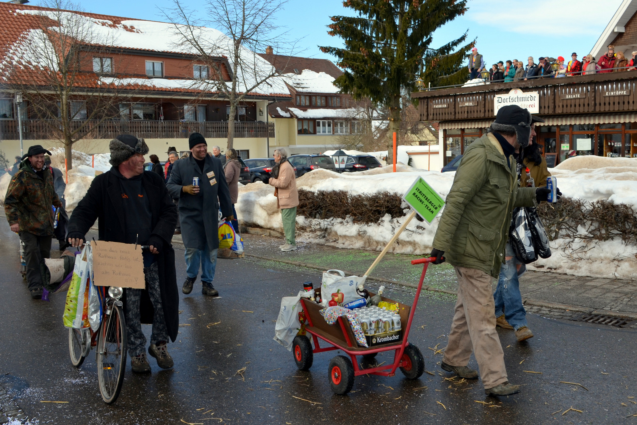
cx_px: 318
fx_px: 584
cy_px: 212
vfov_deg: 40.0
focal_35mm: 33
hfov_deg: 57.2
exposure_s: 1/200
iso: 100
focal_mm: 22
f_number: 9
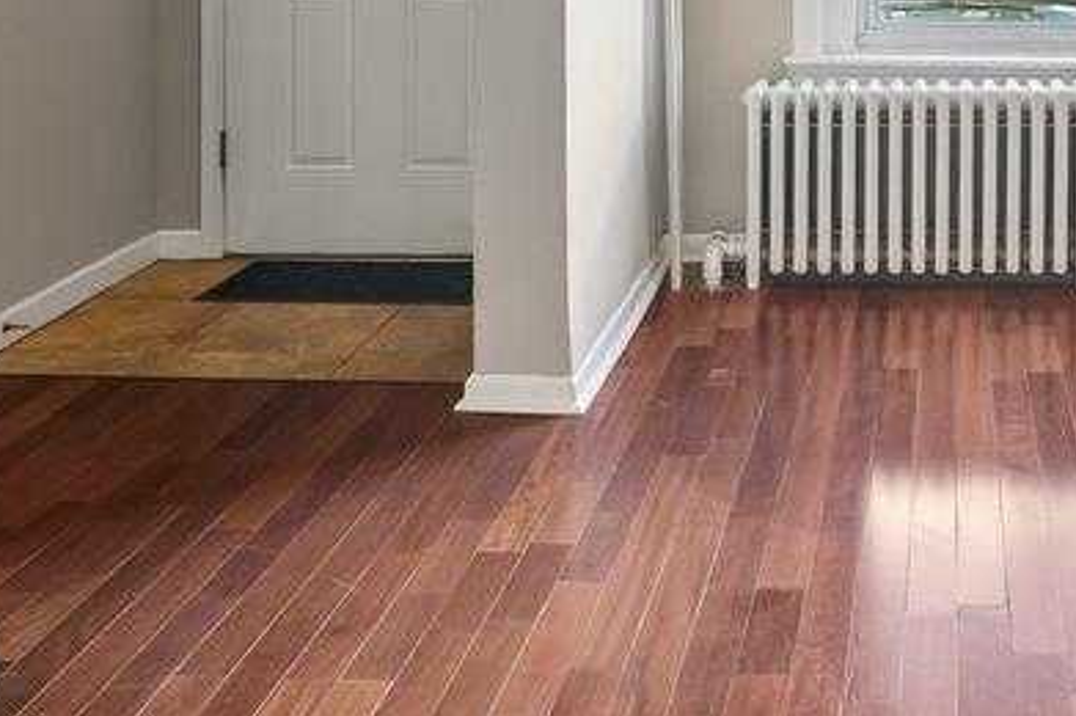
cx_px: 949
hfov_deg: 32.4
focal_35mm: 59
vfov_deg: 21.6
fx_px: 1762
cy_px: -94
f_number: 4
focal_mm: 16
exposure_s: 1/13
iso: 250
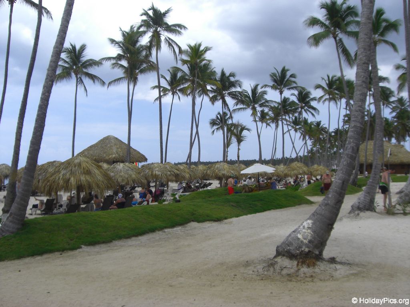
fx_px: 450
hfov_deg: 49.0
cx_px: 205
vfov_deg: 37.7
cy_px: 154
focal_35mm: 38
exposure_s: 1/125
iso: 64
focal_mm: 6.2
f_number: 8
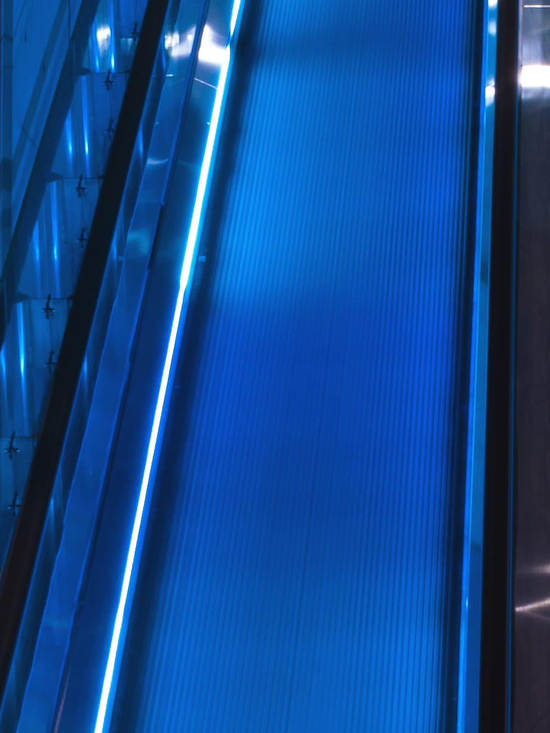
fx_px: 4043
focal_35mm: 191
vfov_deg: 10.4
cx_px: 557
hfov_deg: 7.7
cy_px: 504
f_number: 22
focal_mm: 35
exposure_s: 30
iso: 100
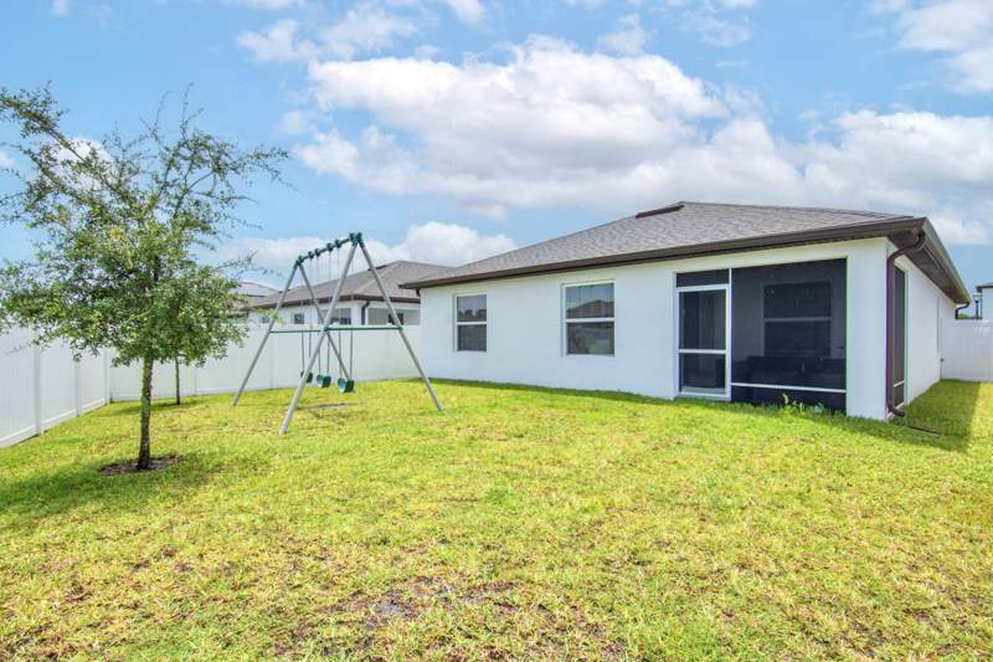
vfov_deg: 53.1
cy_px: 331
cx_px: 496
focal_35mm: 24
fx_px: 662
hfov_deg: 73.8
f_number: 10
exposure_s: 1/250
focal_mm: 16
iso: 100
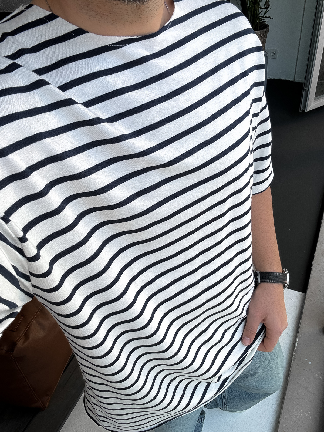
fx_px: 374
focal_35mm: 30
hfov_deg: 46.8
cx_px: 162
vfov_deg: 60.0
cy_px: 216
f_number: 1.9
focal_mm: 2.69
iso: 20
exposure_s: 1/120
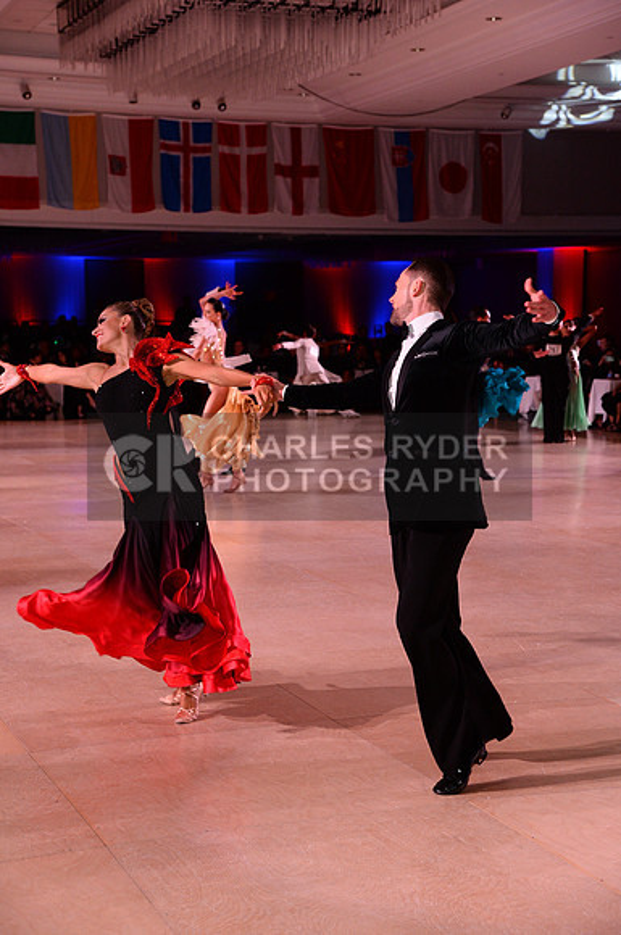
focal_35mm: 65
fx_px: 1687
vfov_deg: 31.0
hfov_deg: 20.9
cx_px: 310
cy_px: 468
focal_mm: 65
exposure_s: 1/250
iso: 2500
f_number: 5.6
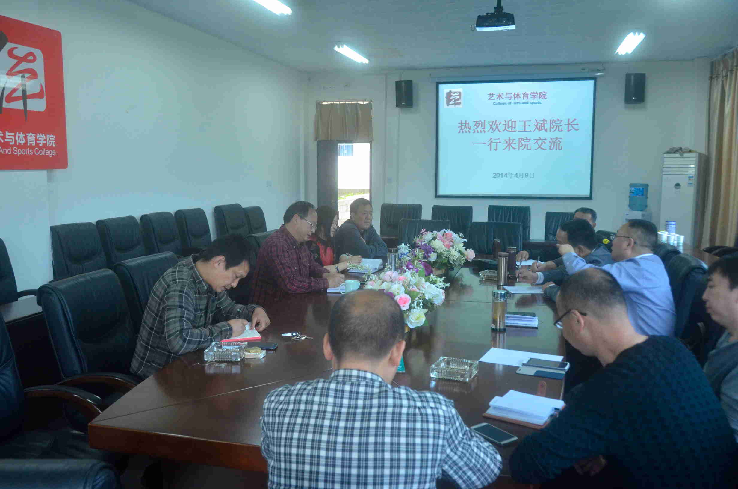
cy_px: 244
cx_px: 369
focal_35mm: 30
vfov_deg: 43.4
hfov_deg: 62.0
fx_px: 614
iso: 800
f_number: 5
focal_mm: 20
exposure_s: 1/100
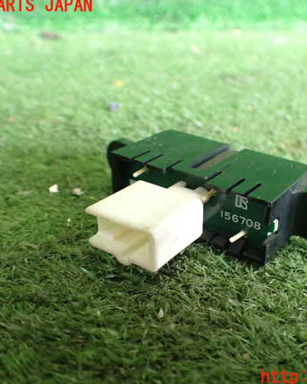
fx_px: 454
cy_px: 192
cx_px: 196
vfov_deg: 45.8
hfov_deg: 37.1
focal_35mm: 40
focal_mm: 5.4
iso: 800
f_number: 2.3
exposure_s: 1/125
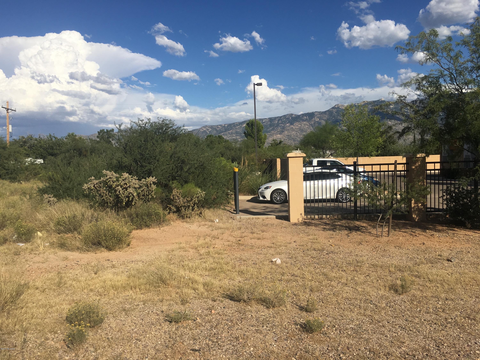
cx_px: 240
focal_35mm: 29
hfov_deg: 61.7
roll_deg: +1.6
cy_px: 180
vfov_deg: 48.2
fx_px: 402
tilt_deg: -2.8
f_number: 2.2
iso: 25
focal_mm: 4.15
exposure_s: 1/2653
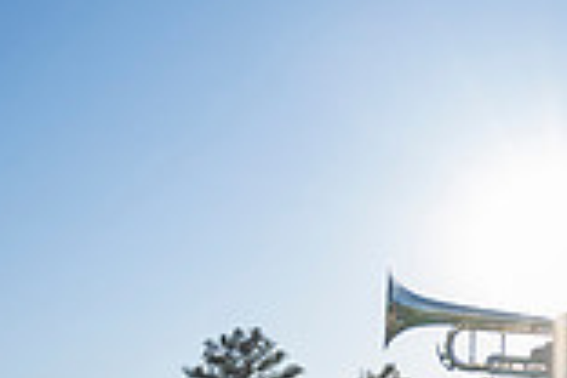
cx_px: 869
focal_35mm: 89
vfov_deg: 14.6
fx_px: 1402
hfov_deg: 19.6
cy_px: 511
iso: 80
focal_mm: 24
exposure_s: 1/800
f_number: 4
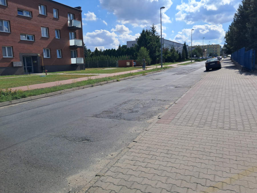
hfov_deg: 65.3
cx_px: 128
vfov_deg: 51.4
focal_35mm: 27
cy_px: 96
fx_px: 200
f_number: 1.8
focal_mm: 4
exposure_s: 1/1395
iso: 50
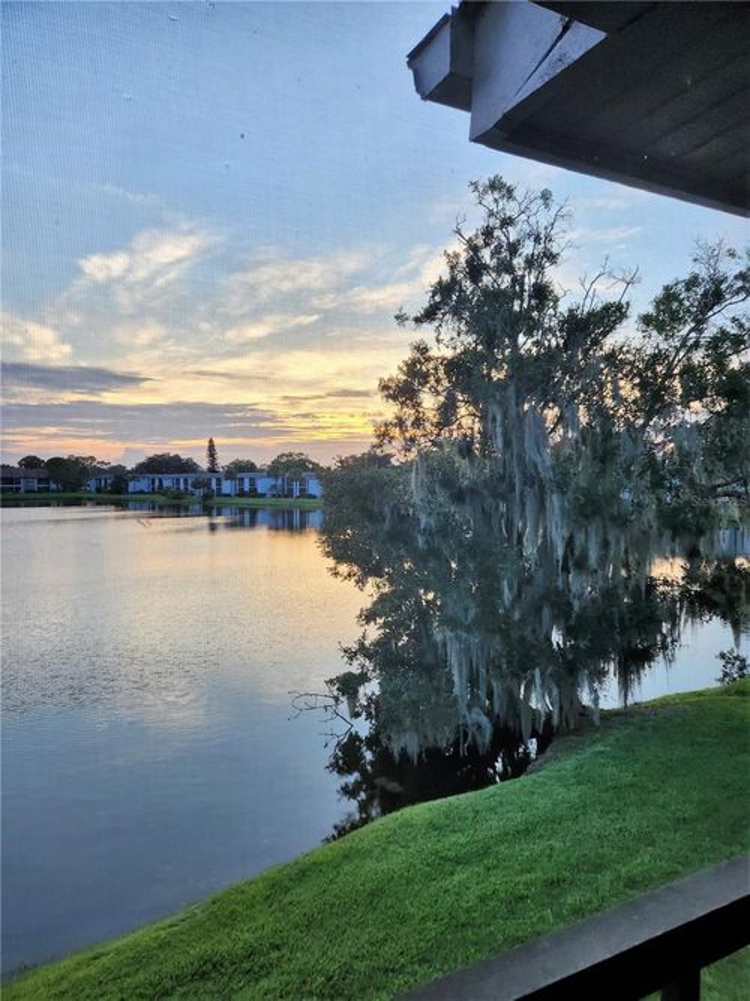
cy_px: 500
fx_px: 665
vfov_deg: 73.9
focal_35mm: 23
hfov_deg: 58.9
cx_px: 375
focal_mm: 5.4
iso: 100
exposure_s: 1/180
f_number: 1.8
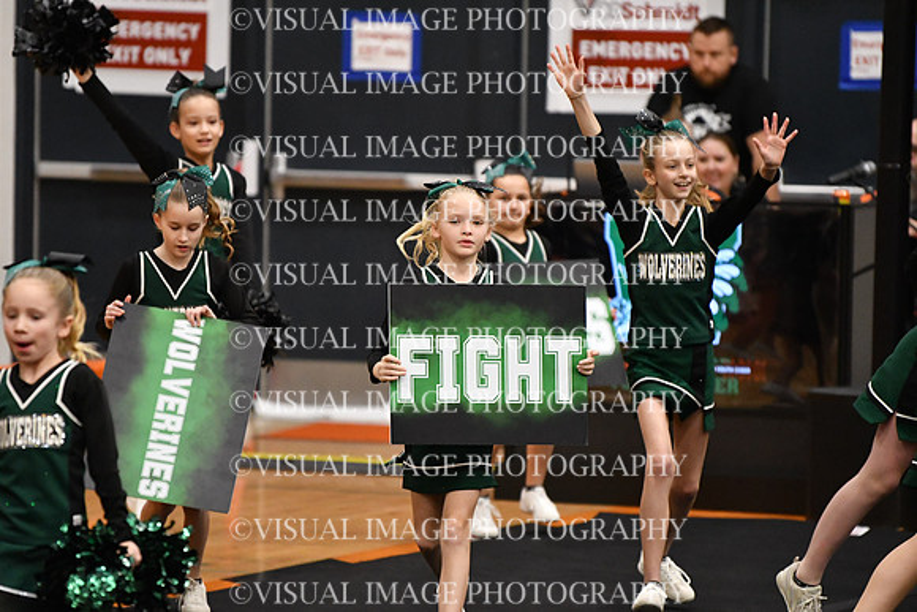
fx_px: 7643
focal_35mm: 300
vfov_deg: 4.6
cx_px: 458
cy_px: 306
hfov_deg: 6.9
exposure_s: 1/800
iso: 5000
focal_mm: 200
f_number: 2.8
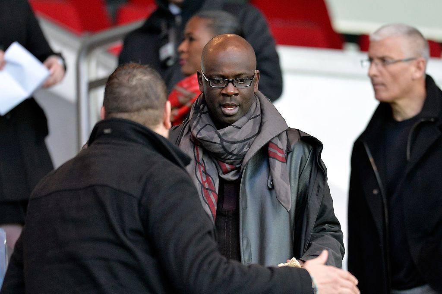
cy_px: 147
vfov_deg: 3.4
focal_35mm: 400
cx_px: 221
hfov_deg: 5.2
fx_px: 4909
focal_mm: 400
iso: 2500
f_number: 3.2
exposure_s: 1/400
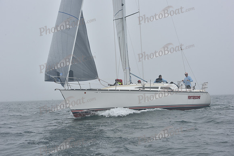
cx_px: 117
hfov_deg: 28.8
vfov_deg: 19.5
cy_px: 78
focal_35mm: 70
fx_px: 455
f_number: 11
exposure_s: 1/800
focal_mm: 70
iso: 250
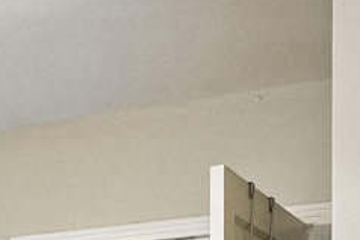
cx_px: -269
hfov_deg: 16.1
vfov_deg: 11.3
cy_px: 495
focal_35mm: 109
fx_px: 1091
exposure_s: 1/15
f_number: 8
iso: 2000
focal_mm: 16
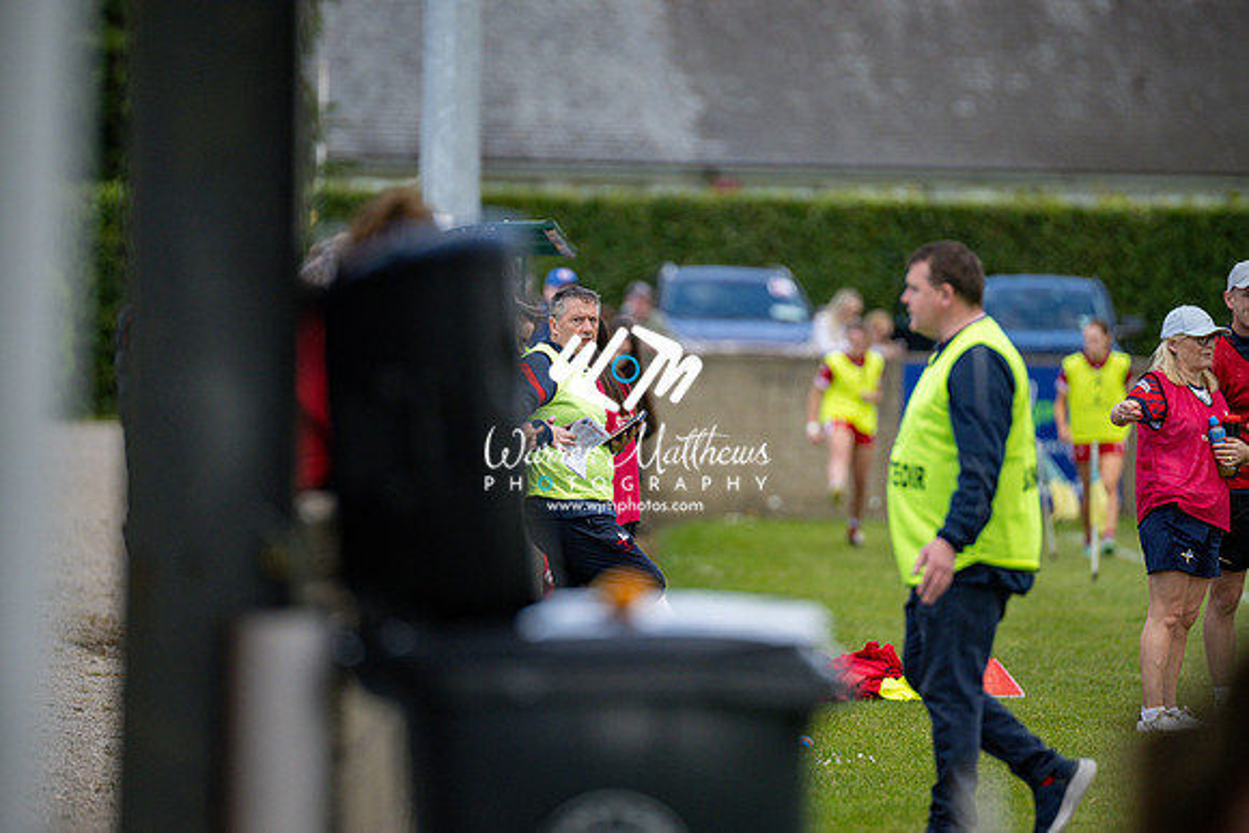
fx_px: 10410
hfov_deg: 6.9
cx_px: 624
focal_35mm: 300
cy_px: 416
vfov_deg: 4.6
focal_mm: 300
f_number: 2.8
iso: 1100
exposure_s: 1/6400
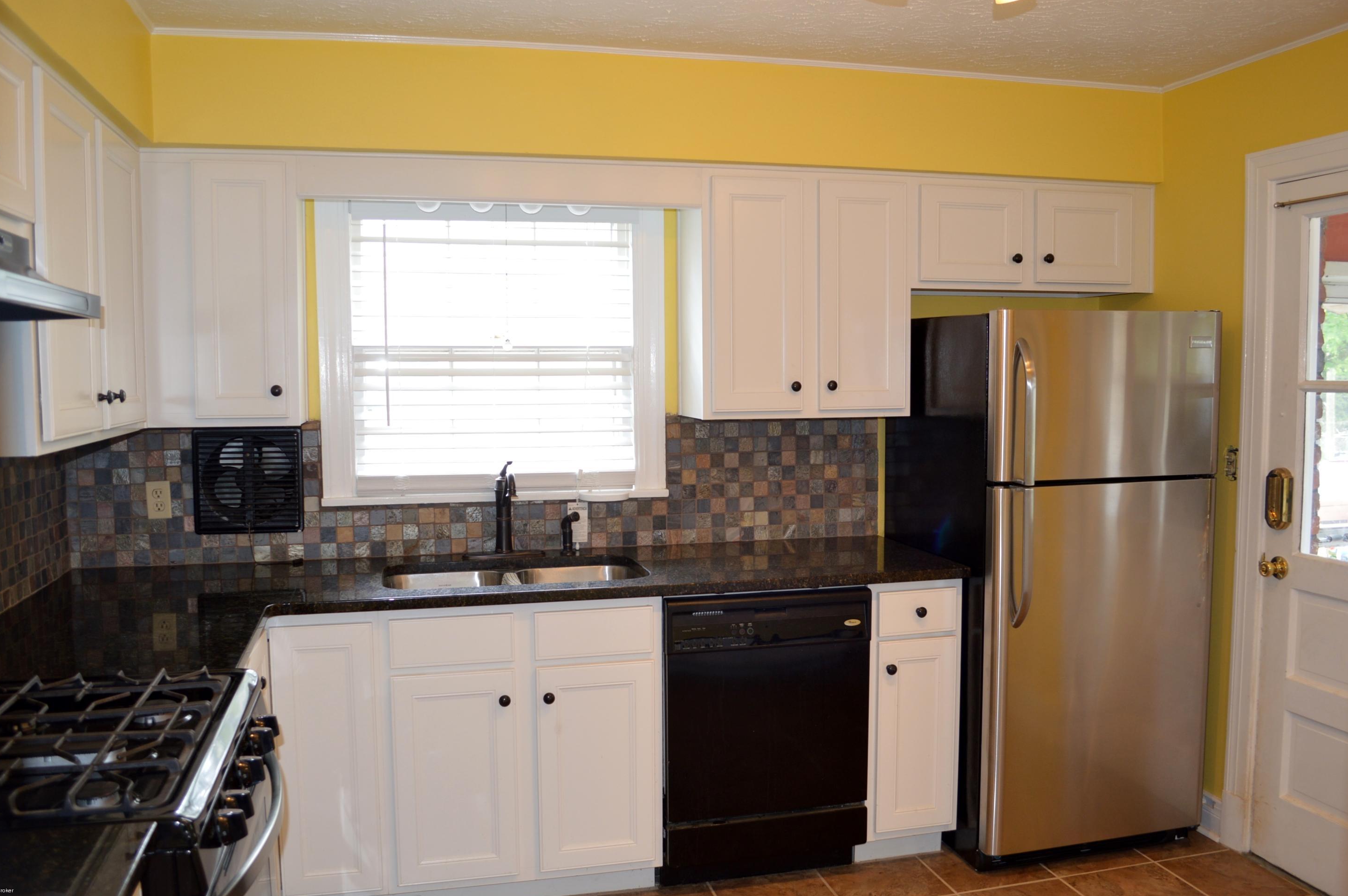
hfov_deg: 65.5
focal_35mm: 28
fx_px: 1047
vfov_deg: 46.3
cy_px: 455
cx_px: 656
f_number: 3.5
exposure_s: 1/30
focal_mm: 18
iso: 220
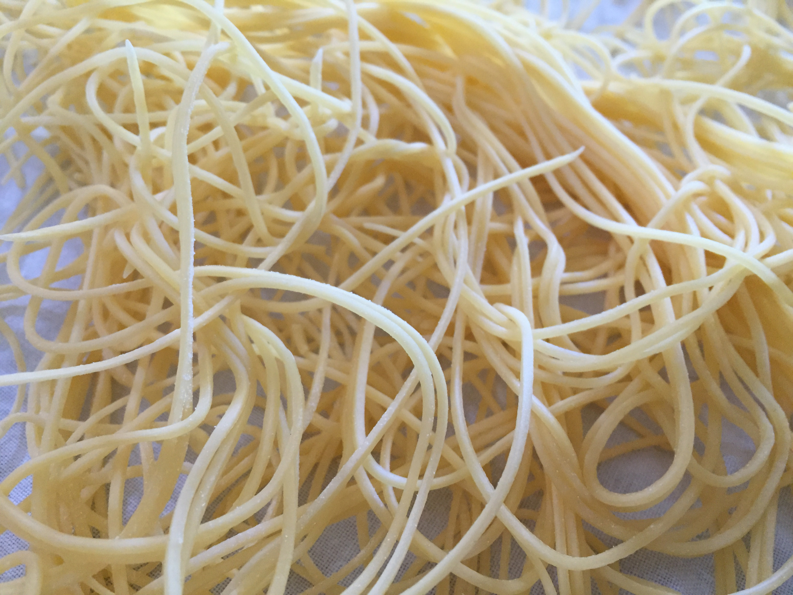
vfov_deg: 48.2
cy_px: 298
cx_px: 396
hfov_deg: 61.7
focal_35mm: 29
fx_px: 664
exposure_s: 1/33
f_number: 2.2
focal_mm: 4.15
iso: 200
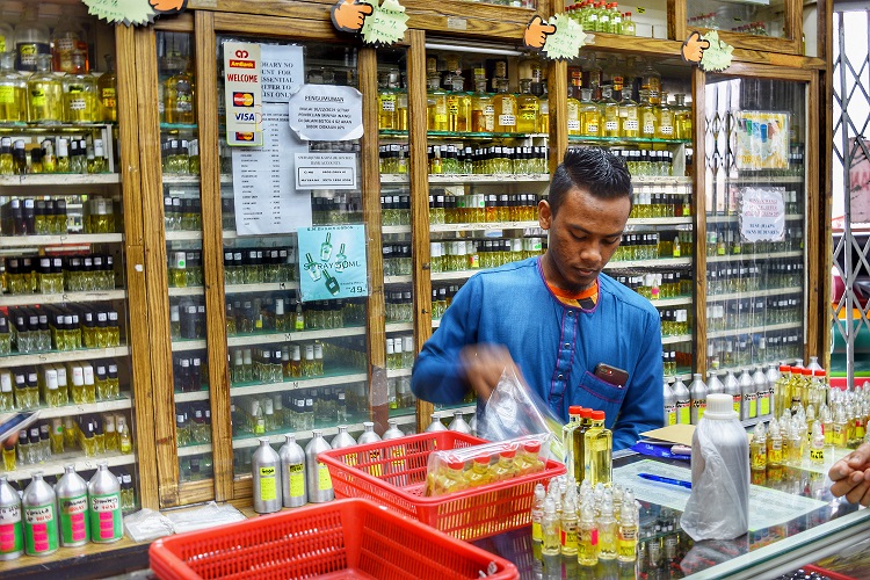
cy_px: 290
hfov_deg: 51.3
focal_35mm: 38
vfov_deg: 35.5
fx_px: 906
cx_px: 435
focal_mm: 25
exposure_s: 1/10
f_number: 5
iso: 100
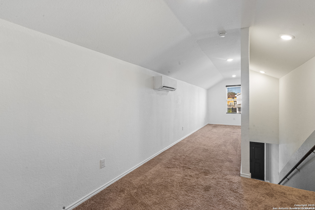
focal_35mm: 16
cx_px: 158
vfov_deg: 73.8
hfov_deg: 96.7
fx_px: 140
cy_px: 105
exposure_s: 1/2
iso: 800
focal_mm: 16
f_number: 14
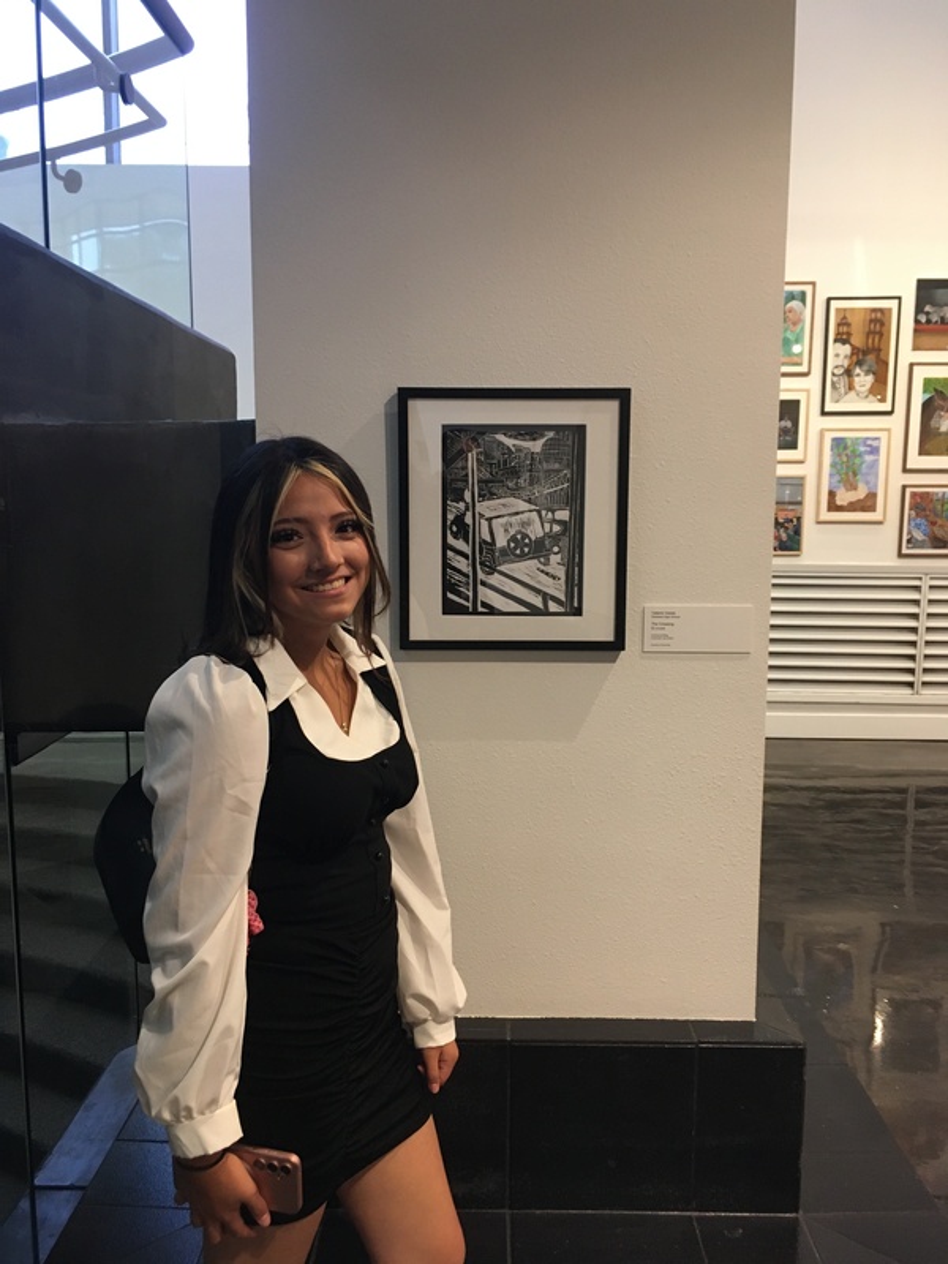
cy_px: 632
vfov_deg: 61.7
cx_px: 474
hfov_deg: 48.2
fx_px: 1059
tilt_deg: -9.2
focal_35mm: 29
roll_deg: -0.2
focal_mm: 4.15
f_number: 2.2
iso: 125
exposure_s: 1/30
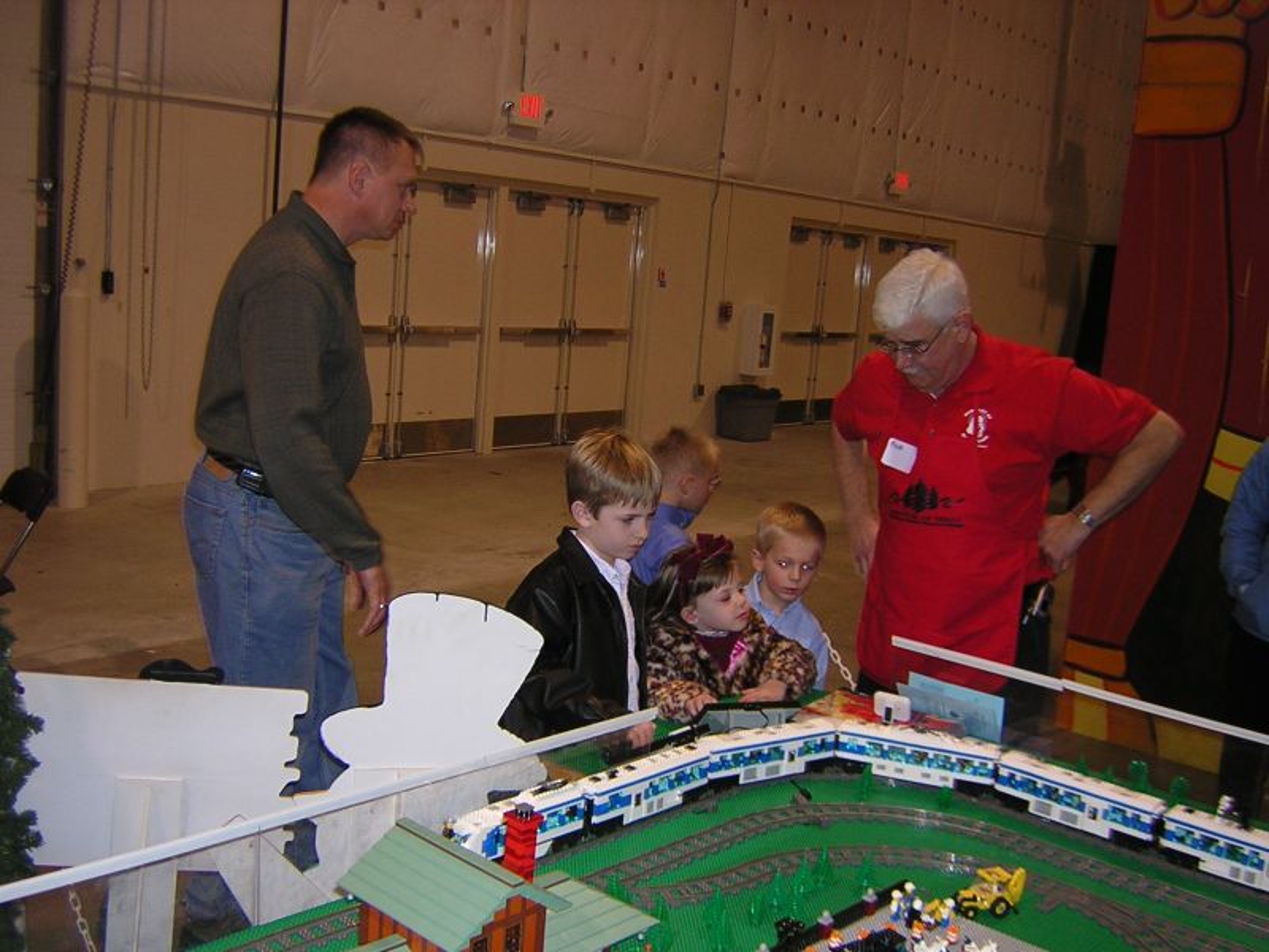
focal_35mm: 36
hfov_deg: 51.4
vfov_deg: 39.7
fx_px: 1320
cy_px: 476
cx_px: 634
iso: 169
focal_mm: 4.7
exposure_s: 1/60.1
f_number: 2.6
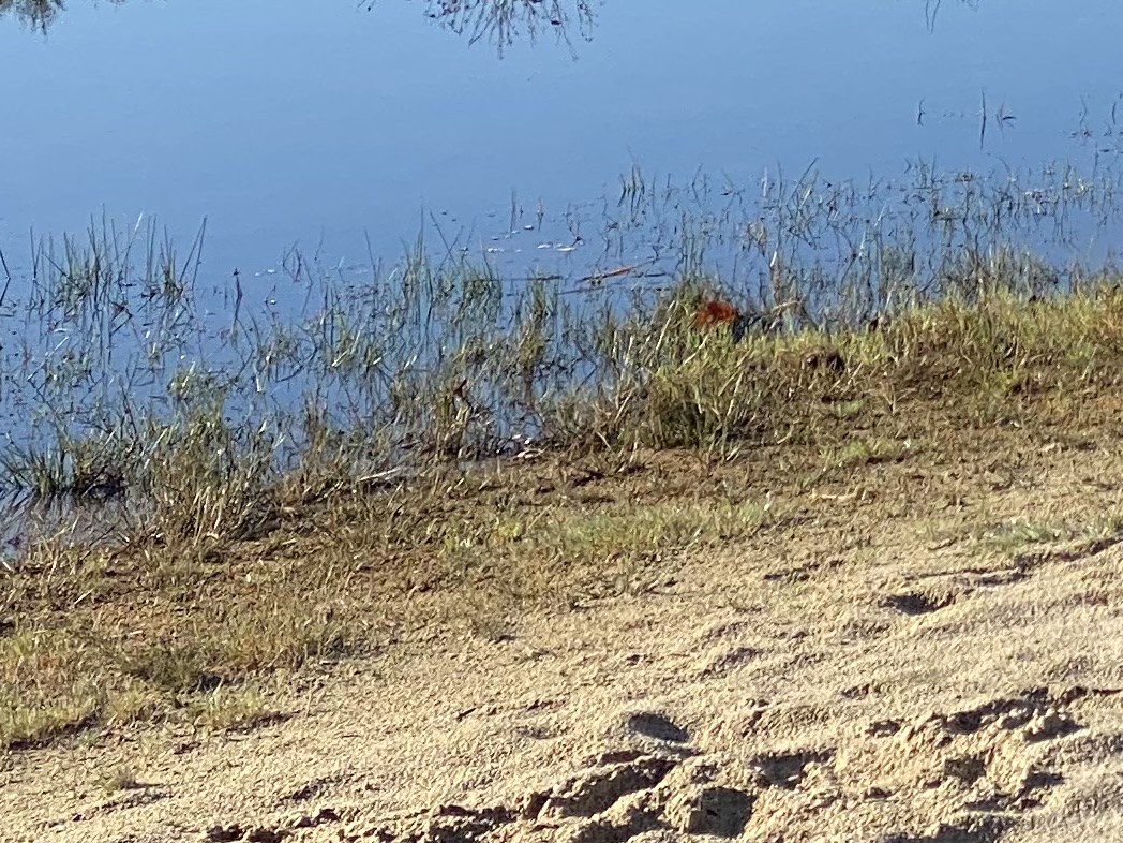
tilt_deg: +0.4
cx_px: 1938
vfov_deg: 7.2
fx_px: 6488
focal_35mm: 200
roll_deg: -1.6
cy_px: -746
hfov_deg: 9.5
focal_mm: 6
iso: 20
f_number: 2
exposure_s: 1/1261
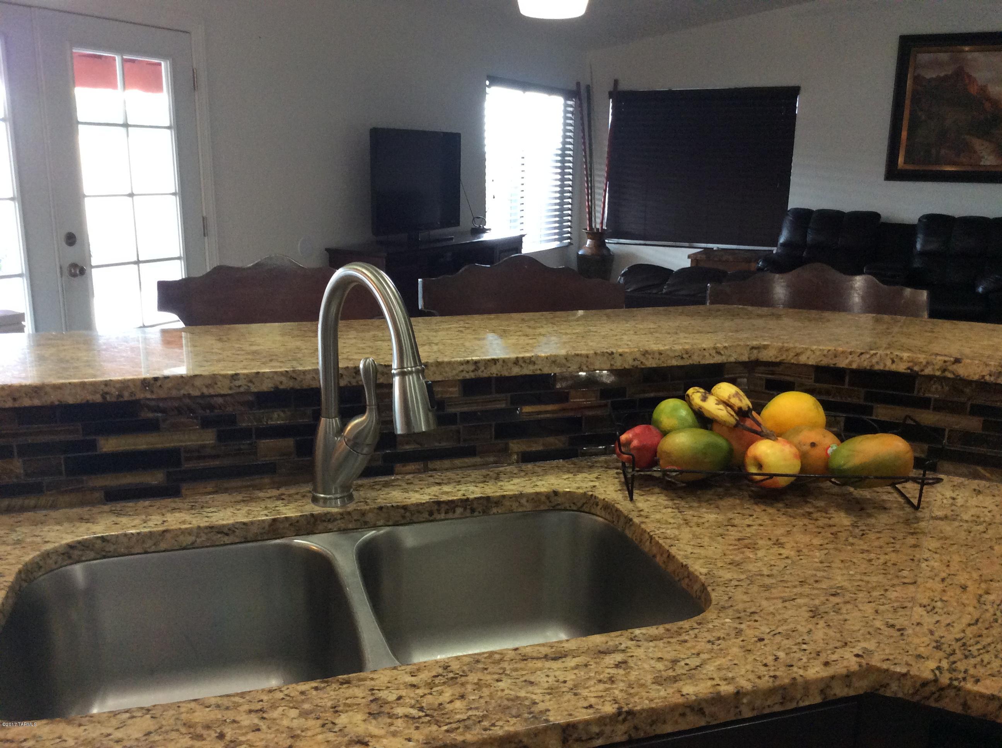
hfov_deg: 56.9
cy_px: 374
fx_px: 925
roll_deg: +0.0
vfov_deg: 44.1
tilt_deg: -13.6
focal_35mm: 32
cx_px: 501
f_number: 2.4
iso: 125
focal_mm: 3.3
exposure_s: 1/24
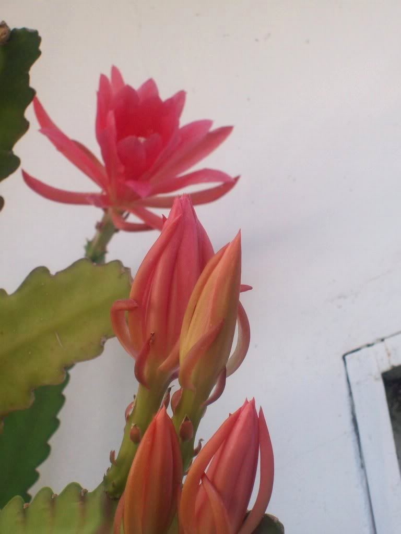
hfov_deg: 13.7
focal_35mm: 108
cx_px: 200
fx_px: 1668
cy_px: 267
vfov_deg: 18.2
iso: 160
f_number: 4.8
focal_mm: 18
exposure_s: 1/106
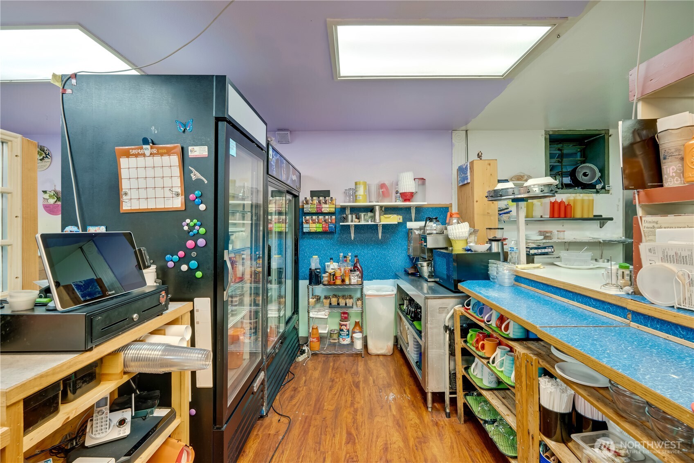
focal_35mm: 16
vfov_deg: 72.0
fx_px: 318
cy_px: 232
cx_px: 347
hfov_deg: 95.0
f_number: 20
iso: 400
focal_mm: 16.5
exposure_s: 1/20
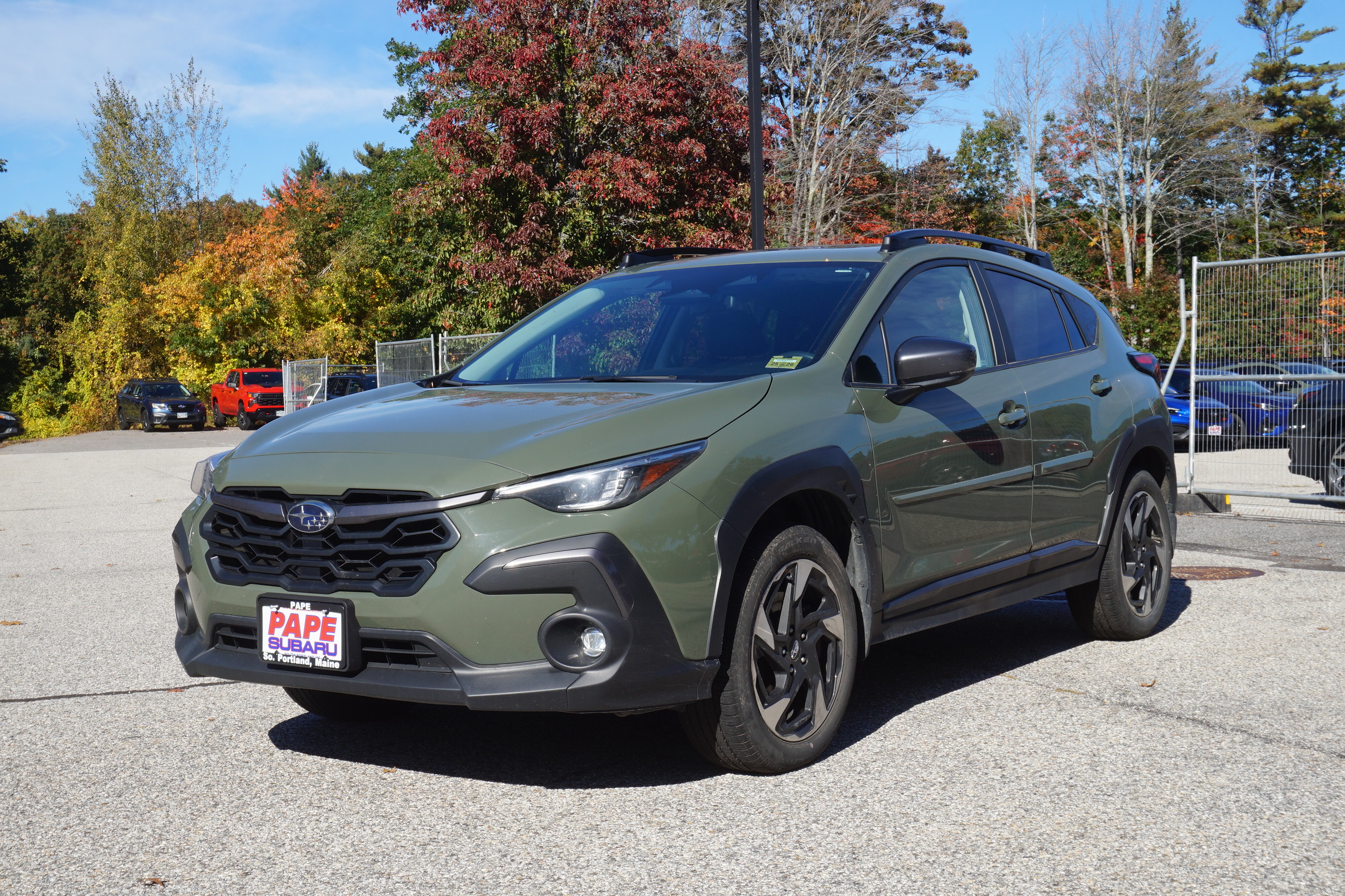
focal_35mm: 46
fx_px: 1737
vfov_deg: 28.9
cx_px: 672
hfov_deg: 42.3
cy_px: 448
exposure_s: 1/100
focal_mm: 31
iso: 100
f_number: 13
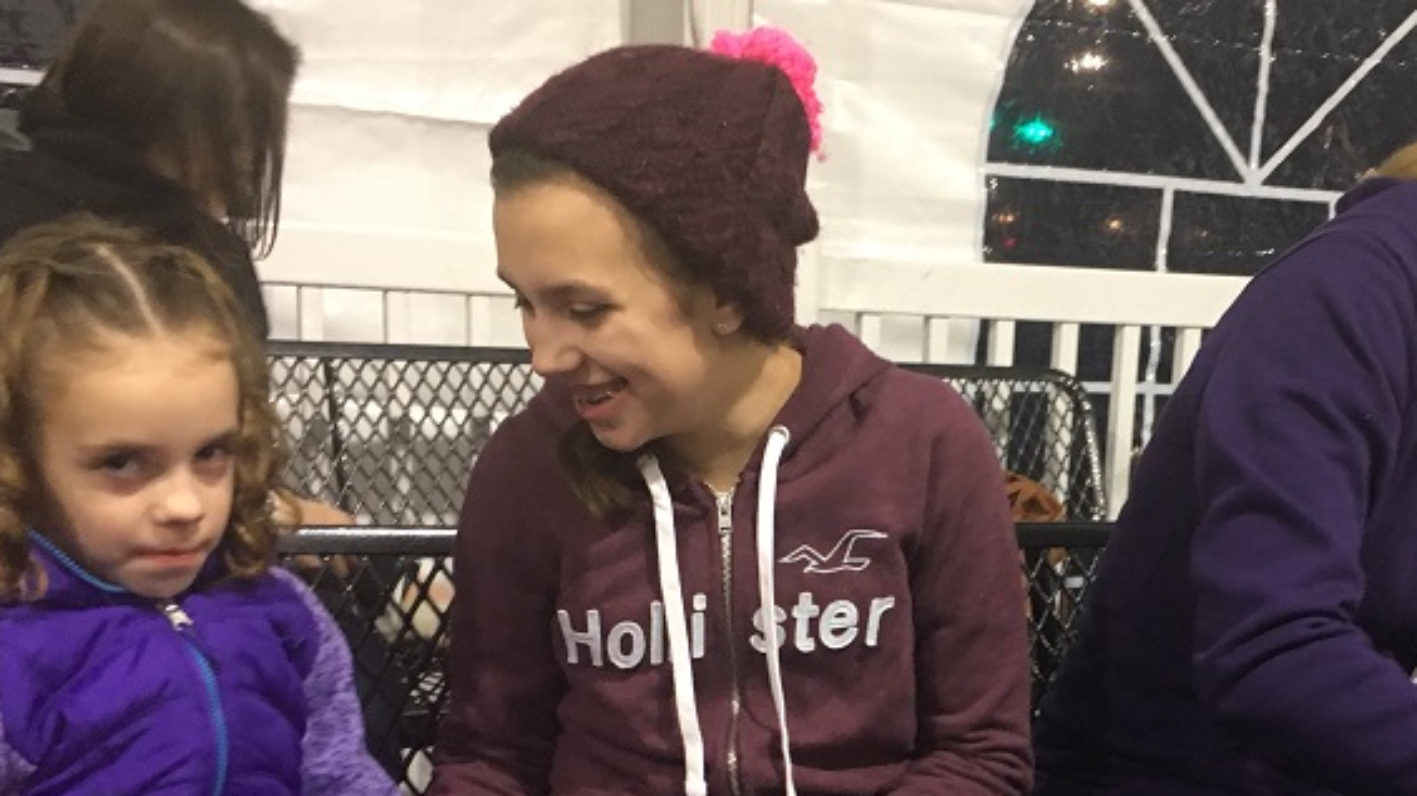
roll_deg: -4.5
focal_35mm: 56
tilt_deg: -16.0
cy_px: 821
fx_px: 2104
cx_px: 1010
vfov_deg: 20.6
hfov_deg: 36.6
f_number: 2.2
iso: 125
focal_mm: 4.15
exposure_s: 1/30
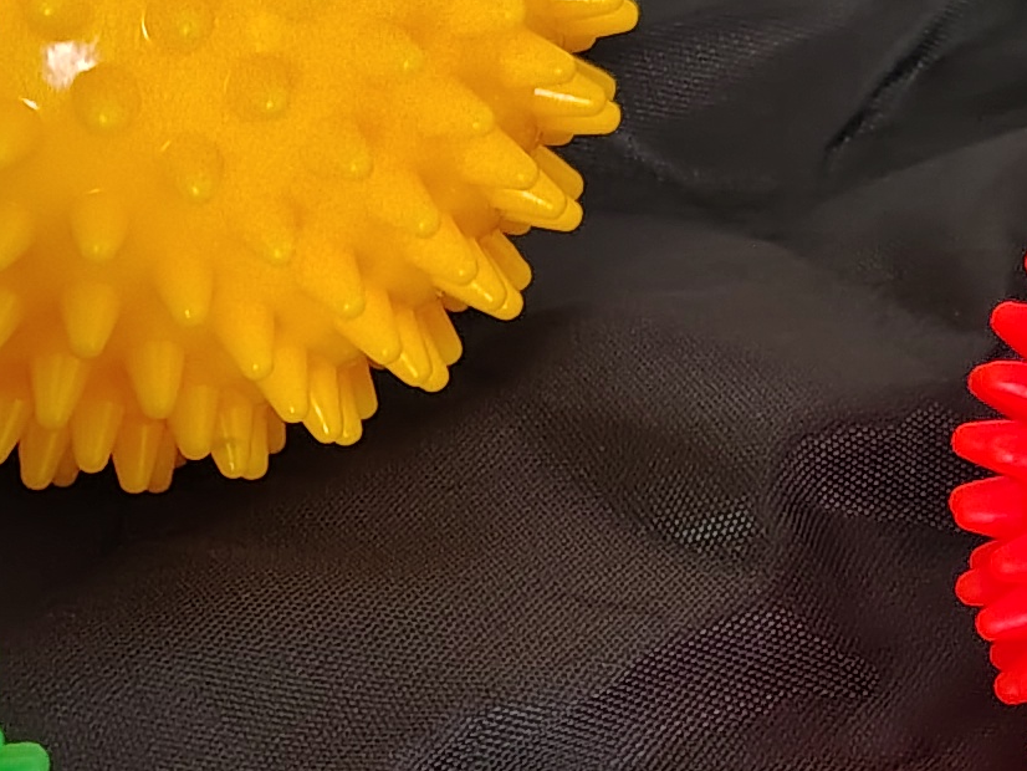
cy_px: 637
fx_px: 3532
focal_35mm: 119
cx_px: 206
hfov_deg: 16.4
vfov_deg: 12.4
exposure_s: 1/60
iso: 1282
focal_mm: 5.56
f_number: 1.8
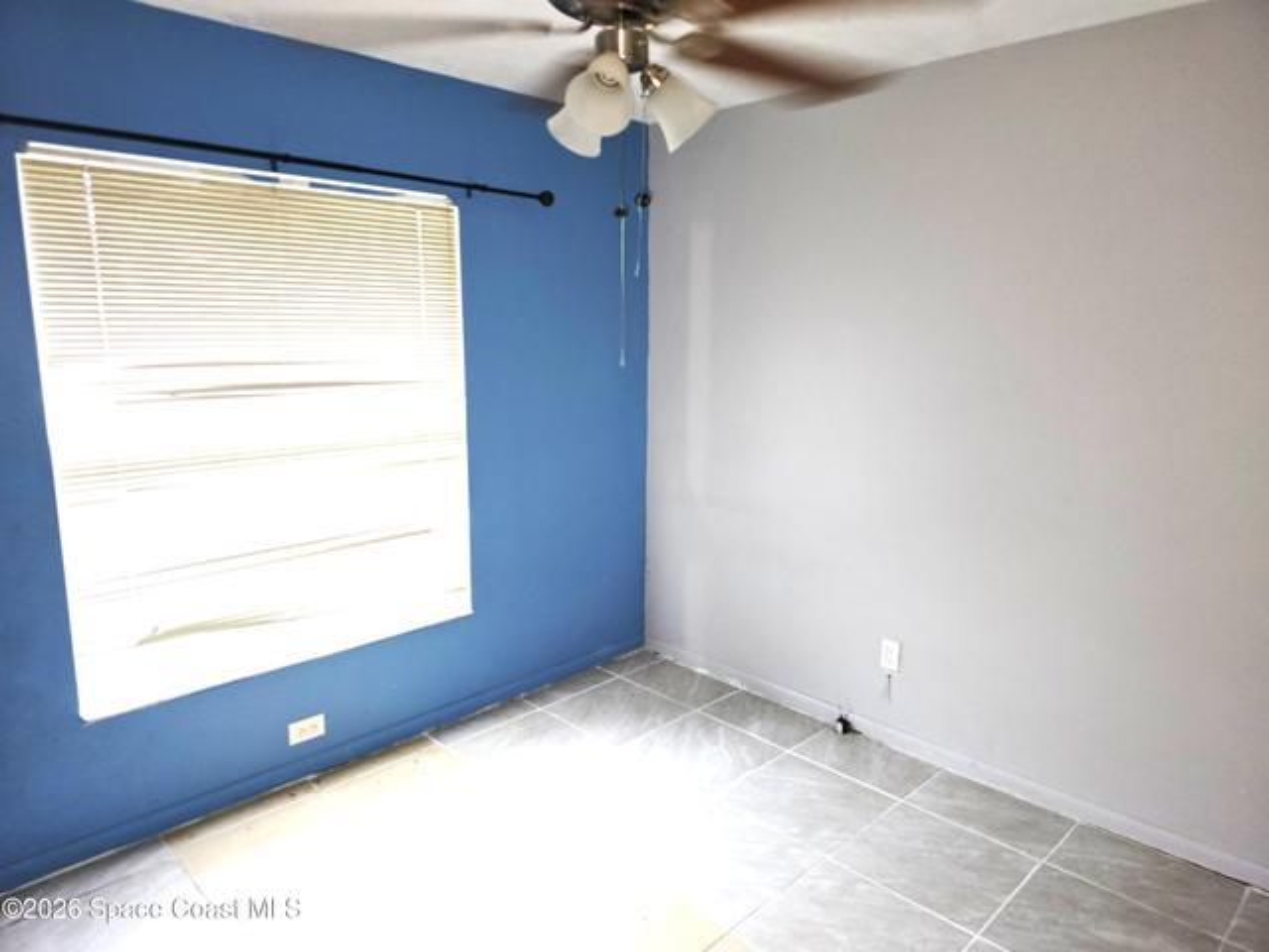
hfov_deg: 73.9
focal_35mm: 23
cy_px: 476
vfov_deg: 58.9
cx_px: 634
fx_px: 843
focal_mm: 6.3
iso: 400
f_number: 1.7
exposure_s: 1/12
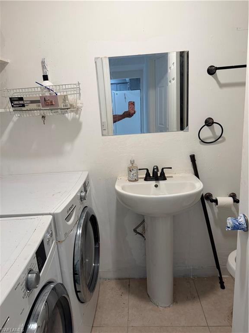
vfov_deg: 71.6
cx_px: 124
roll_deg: +3.4
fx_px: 230
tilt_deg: -12.9
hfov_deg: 56.8
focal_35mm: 24
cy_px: 166
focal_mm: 6.76
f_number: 1.78
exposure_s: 1/120
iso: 200
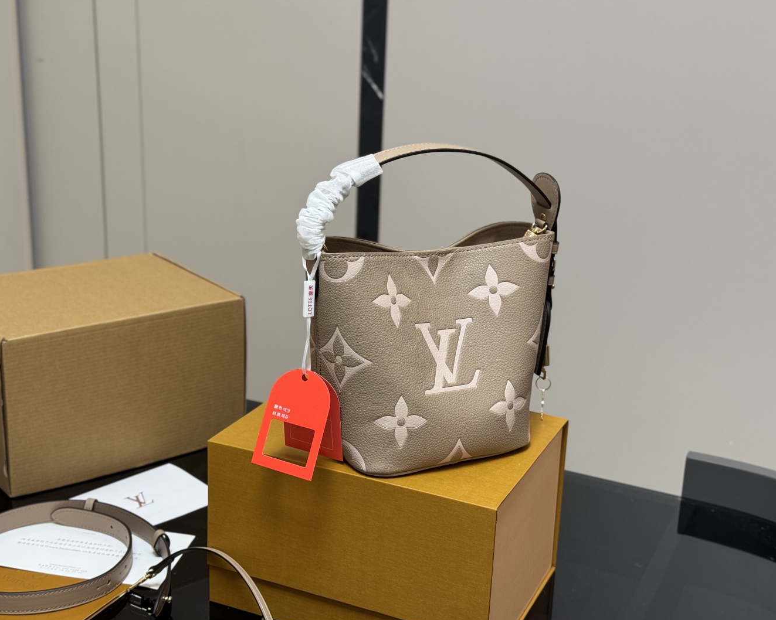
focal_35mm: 51
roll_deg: -2.5
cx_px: 402
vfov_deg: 29.7
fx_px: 1171
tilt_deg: -17.9
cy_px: 314
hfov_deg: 36.7
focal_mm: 6.76
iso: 80
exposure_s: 1/50
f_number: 1.78
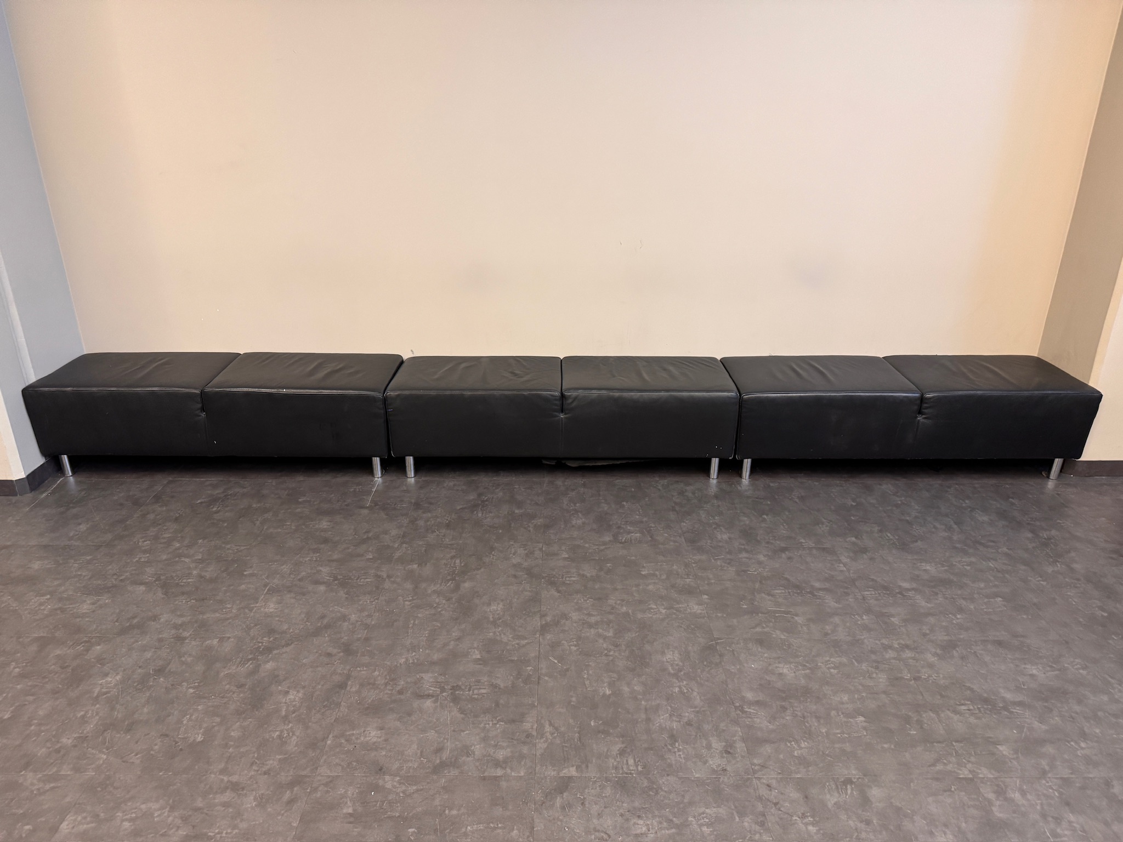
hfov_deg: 71.6
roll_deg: -0.7
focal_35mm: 24
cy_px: 421
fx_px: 779
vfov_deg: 56.8
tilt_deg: -22.0
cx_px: 562
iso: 640
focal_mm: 6.76
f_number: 1.78
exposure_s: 1/50
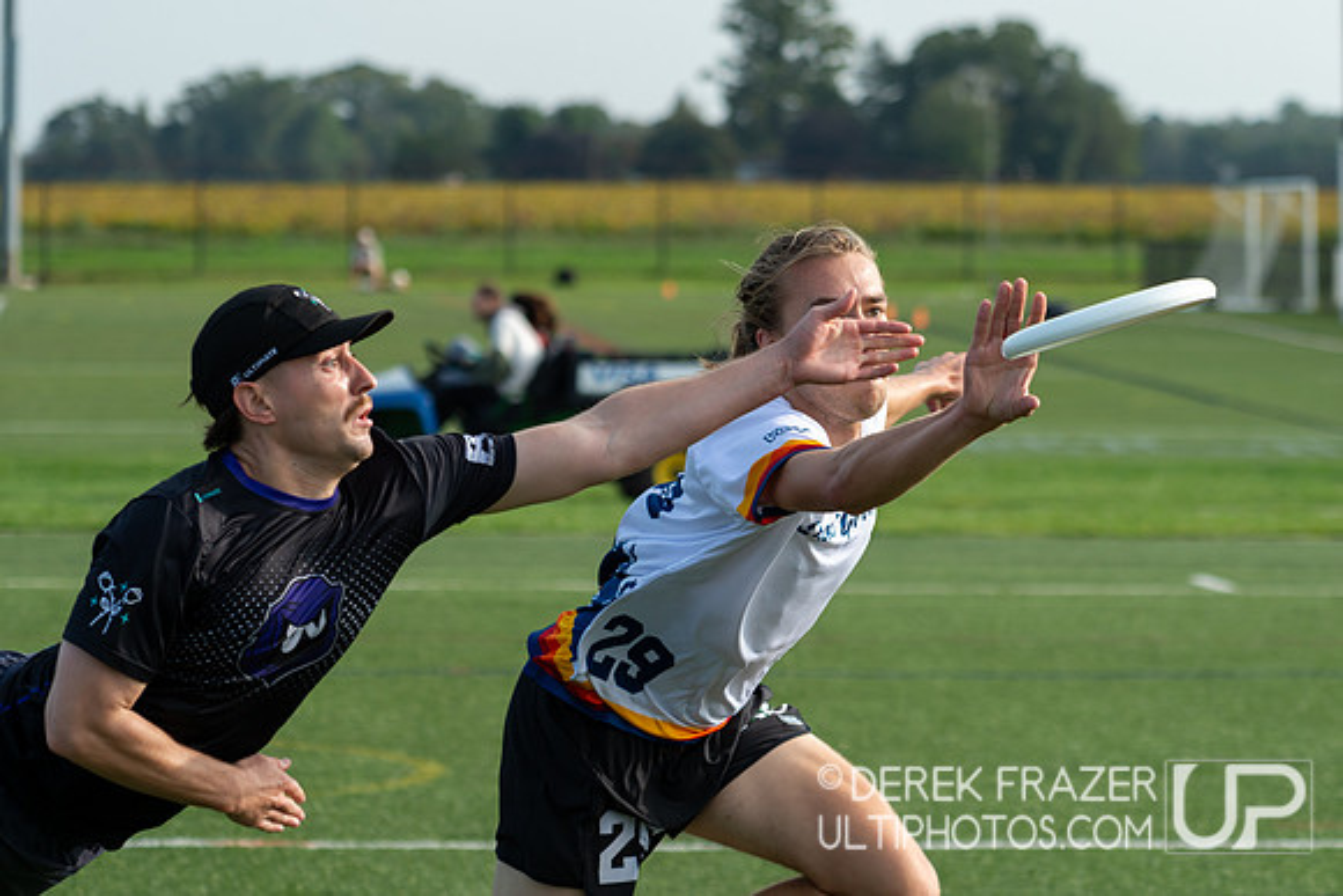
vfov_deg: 7.1
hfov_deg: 10.7
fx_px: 7189
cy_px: 498
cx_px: 759
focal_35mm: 193
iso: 400
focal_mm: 140
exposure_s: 1/1250
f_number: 5.6
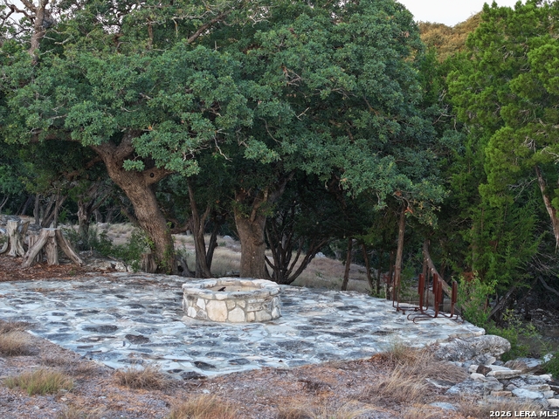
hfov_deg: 27.8
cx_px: 280
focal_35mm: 70
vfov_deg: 21.0
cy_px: 210
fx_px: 1130
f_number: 2.8
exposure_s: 1/60
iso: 120
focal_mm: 19.35
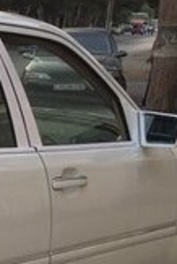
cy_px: 211
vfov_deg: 16.6
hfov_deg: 9.8
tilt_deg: -12.5
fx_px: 898
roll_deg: -2.2
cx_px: -260
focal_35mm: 122
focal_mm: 4.15
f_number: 2.2
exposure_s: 1/100
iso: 50
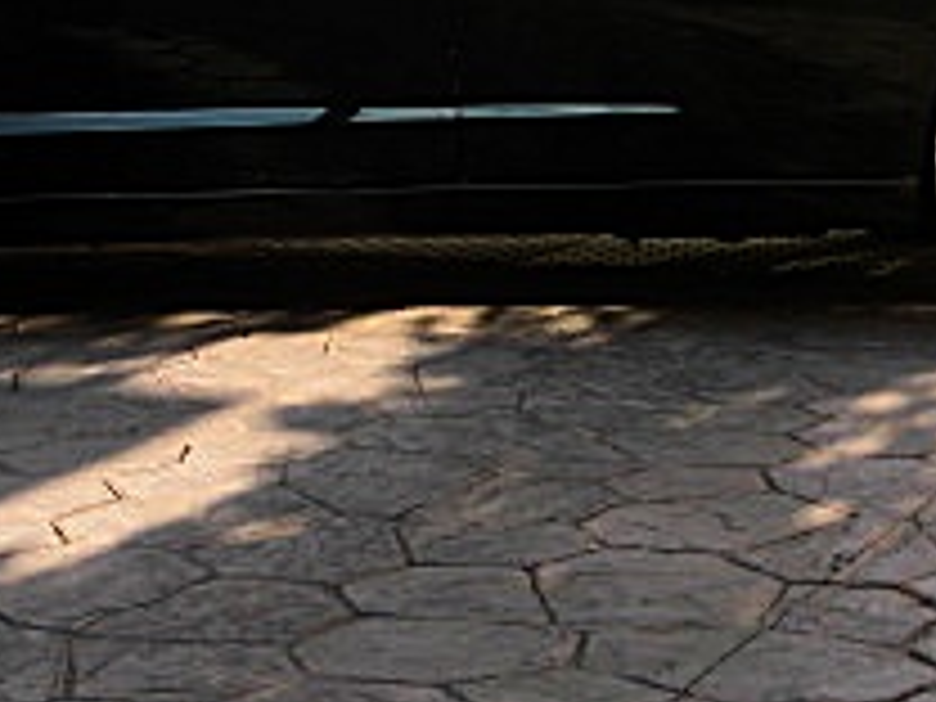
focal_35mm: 111
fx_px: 3001
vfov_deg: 13.3
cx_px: 396
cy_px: 342
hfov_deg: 17.7
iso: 50
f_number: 2.8
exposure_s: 1/320
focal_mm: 6.3
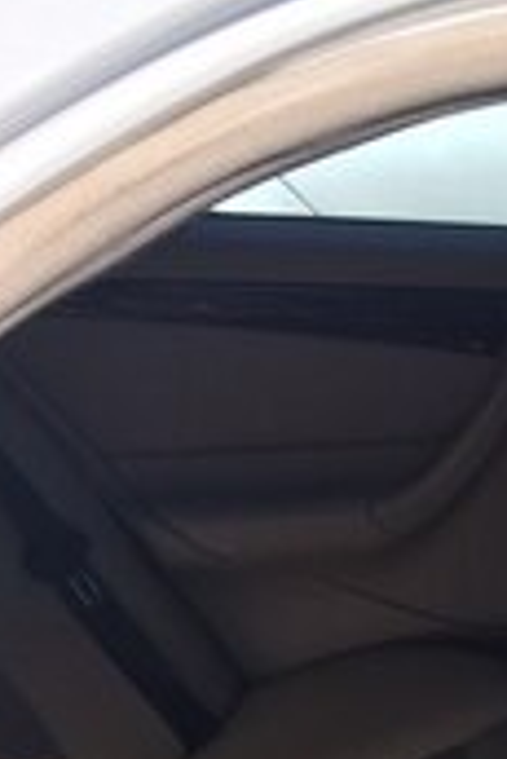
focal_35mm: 87
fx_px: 1834
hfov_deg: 14.8
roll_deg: -1.4
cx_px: 710
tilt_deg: -34.2
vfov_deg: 21.8
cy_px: 887
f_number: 2.2
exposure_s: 1/1642
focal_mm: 4.15
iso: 32
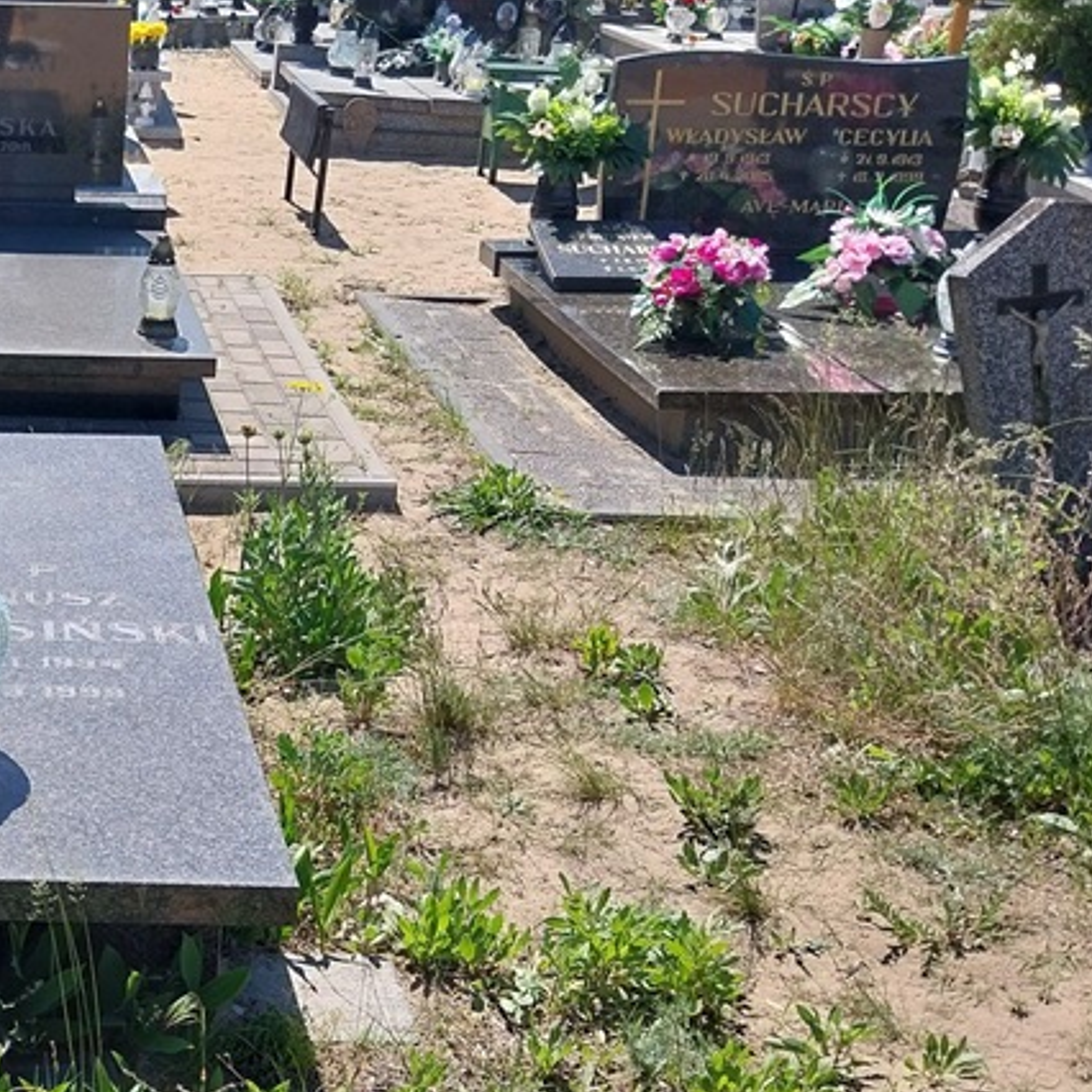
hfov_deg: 29.0
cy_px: 599
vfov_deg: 31.1
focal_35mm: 55
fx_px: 1963
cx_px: -15
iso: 25
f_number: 1.8
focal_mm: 4
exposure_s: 1/726
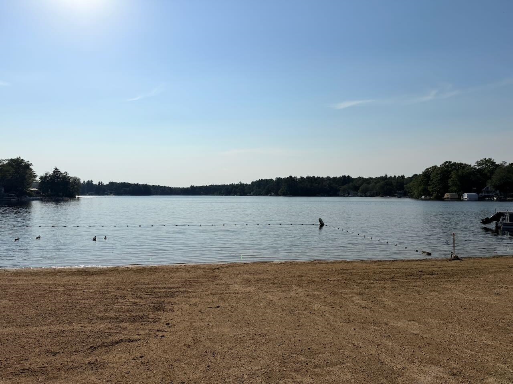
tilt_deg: +0.6
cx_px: 256
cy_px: 192
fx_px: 356
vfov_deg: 56.8
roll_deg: +0.1
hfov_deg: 71.6
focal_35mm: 24
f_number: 1.78
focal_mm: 6.76
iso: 100
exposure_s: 1/32258
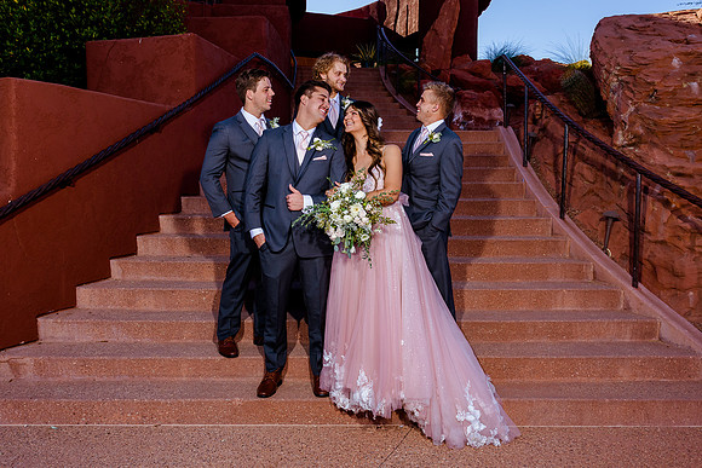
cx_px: 336
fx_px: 600
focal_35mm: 31
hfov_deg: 60.6
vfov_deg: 42.6
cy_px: 214
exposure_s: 1/160
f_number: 8
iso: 200
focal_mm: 24
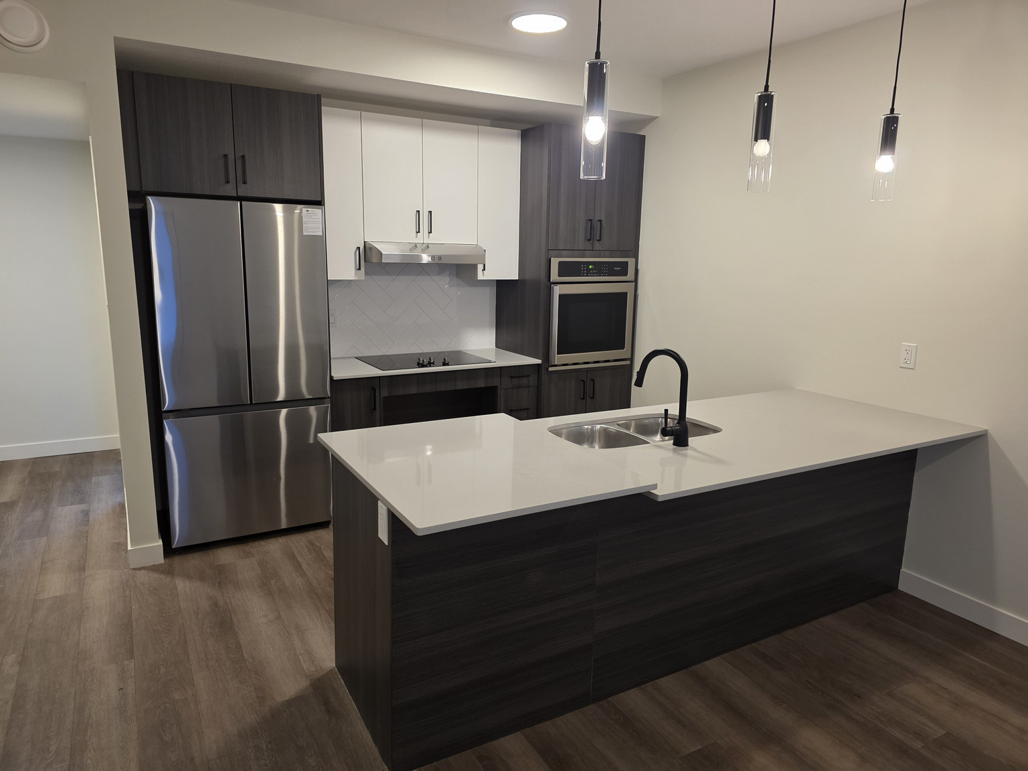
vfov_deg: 58.9
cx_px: 514
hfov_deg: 73.9
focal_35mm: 23
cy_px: 386
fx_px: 683
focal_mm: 6.3
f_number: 1.7
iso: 400
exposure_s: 1/120
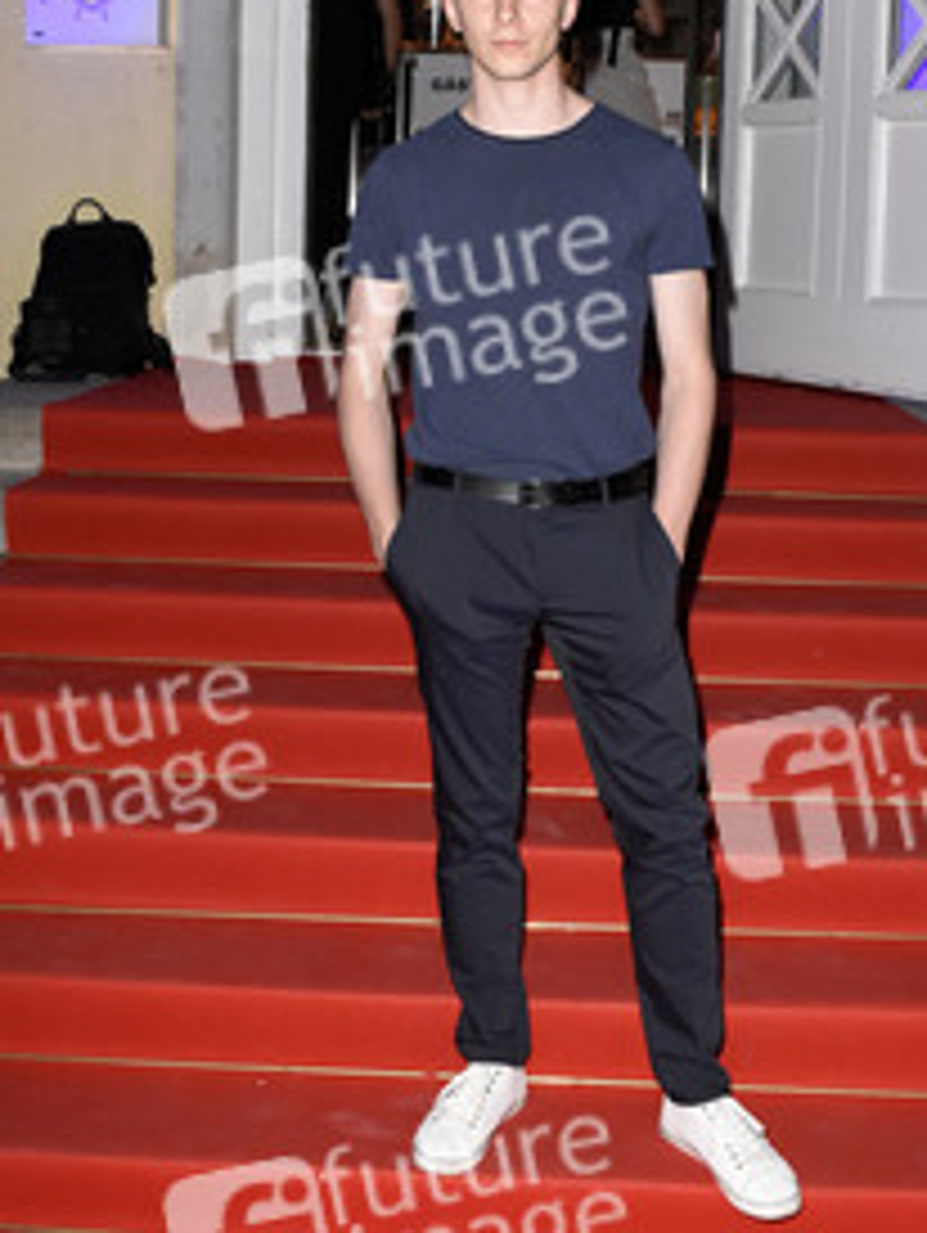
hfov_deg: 34.3
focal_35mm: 42
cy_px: 549
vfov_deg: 44.7
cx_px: 526
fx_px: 1497
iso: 1600
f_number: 6.3
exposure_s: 1/160
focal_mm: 20
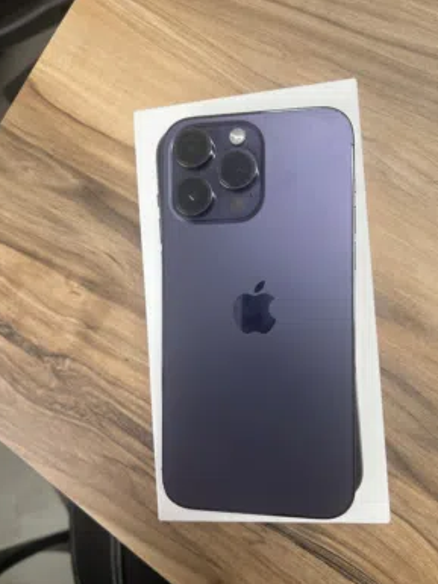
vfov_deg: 65.3
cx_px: 215
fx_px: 455
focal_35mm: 27
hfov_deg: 51.4
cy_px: 300
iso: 80
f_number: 1.5
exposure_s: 1/121
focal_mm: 5.7
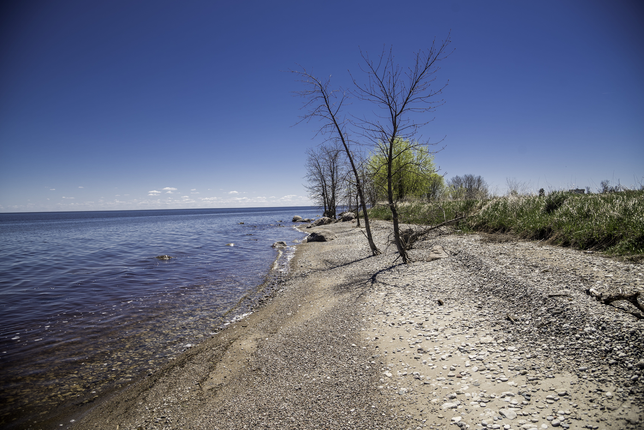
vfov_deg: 53.2
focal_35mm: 24
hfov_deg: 73.7
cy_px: 215
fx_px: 429
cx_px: 322
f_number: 5
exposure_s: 1/640
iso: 100
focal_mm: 24
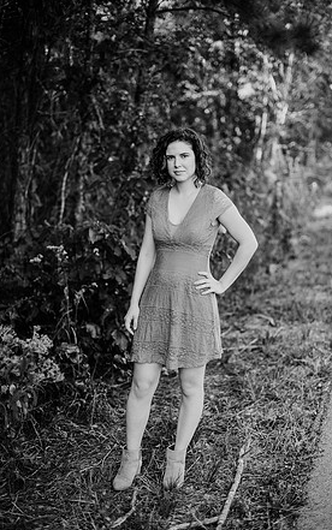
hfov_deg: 24.9
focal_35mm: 52
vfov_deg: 38.9
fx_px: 752
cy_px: 263
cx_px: 174
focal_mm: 50
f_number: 2
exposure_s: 1/800
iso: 200
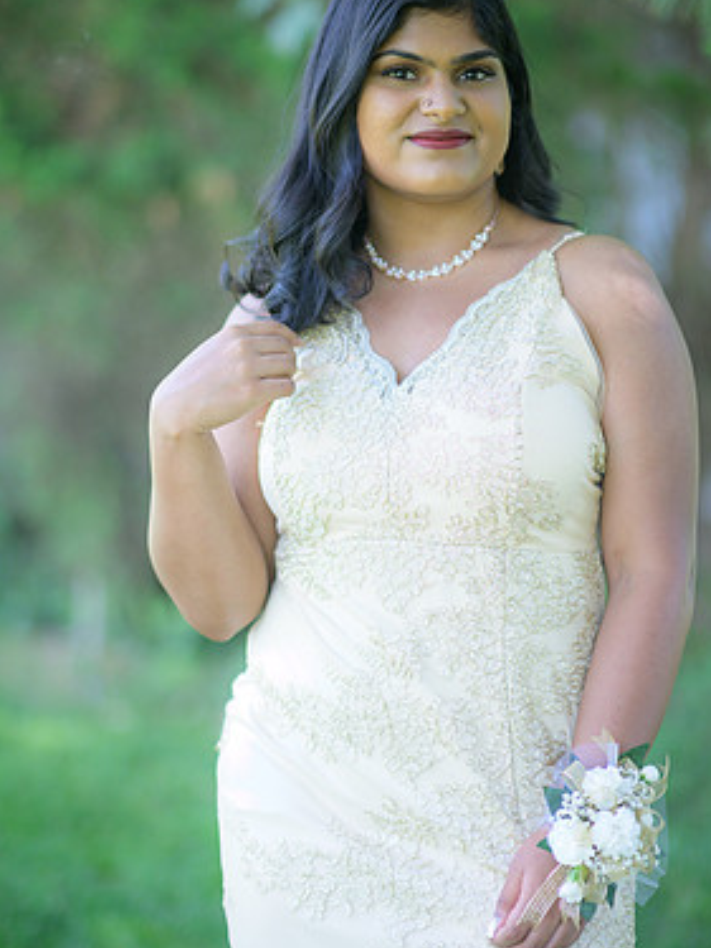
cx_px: 377
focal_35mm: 98
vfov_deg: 20.0
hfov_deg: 15.1
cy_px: 415
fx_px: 2685
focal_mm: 85
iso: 400
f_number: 1.4
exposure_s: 1/1000
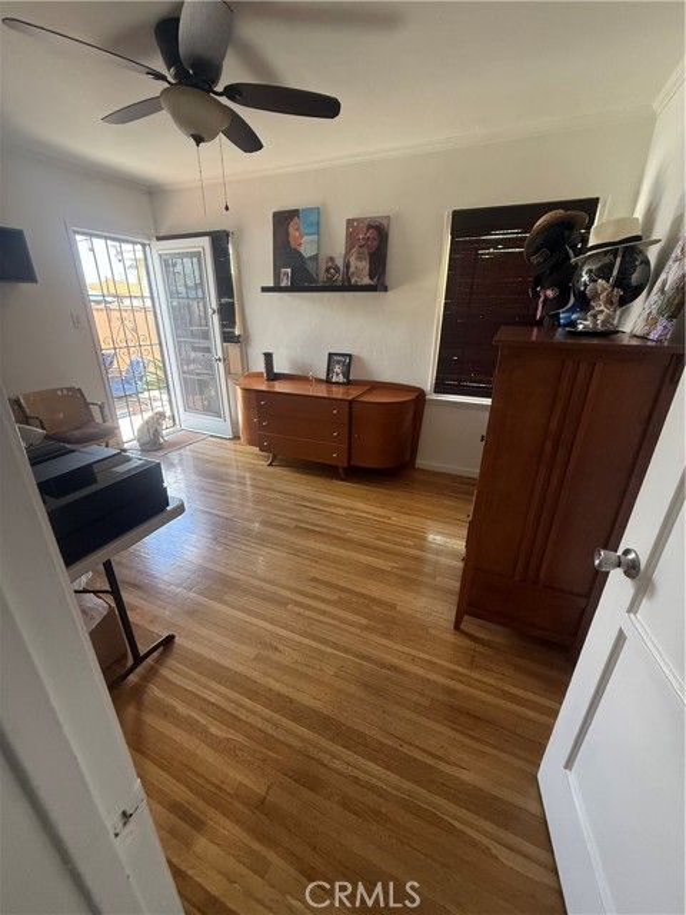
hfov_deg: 85.7
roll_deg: +0.0
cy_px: 458
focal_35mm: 14
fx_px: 370
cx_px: 343
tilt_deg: -22.5
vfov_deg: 102.1
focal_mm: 2.22
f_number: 2.2
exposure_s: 1/94
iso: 320
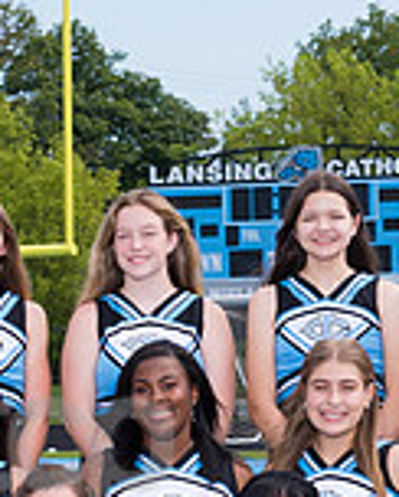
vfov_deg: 9.4
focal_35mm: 204
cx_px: 75
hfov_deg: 7.6
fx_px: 3005
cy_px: 483
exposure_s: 1/250
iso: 160
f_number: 8
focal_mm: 52
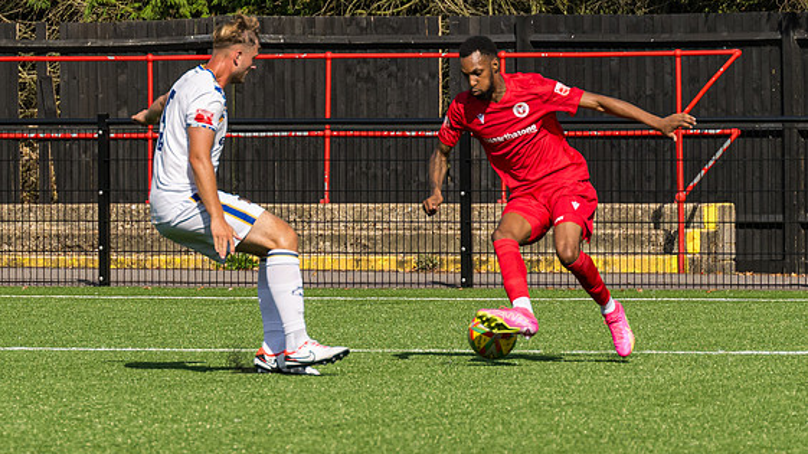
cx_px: 323
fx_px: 8823
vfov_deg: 2.9
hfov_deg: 5.2
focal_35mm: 412
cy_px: 121
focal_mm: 115
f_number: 4.5
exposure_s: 1/2000
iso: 200
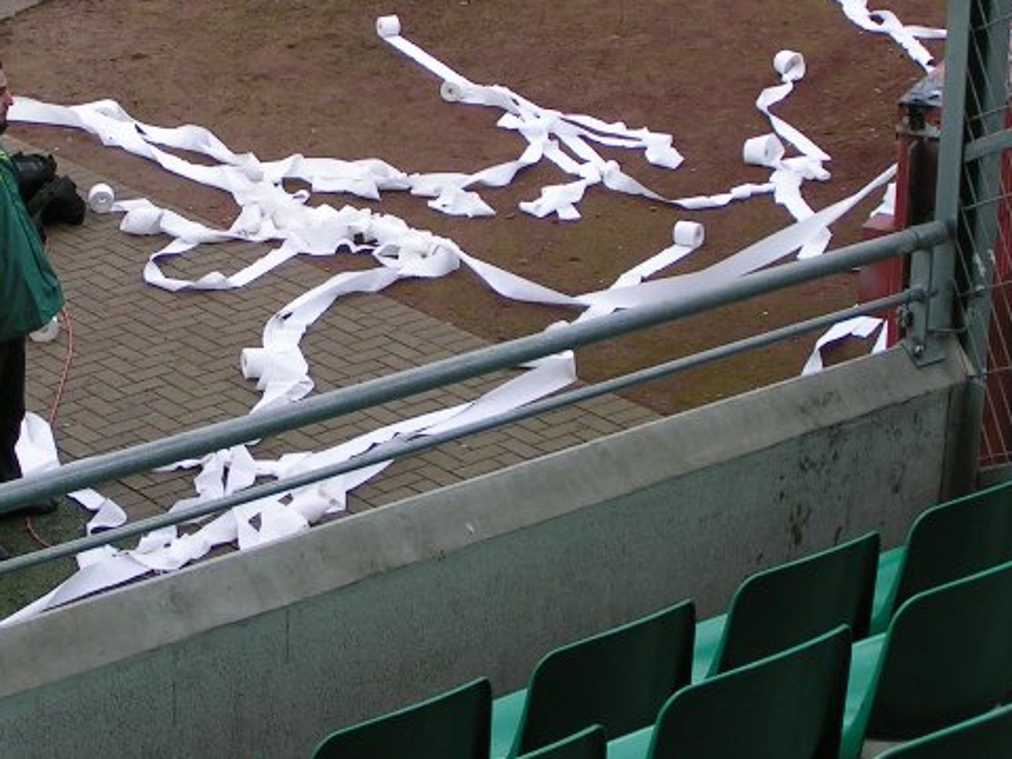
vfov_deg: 14.7
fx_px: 2924
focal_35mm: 100
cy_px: 131
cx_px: 278
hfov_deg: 19.5
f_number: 4.5
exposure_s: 1/100
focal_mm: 9.2
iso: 50
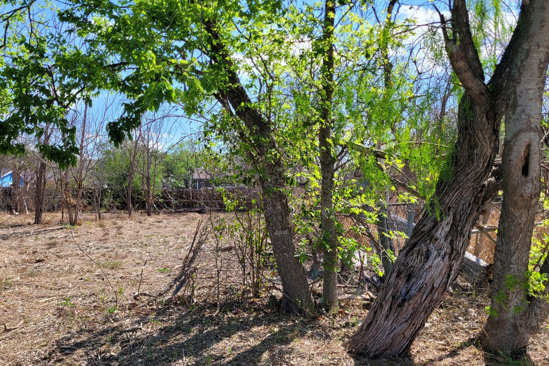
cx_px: 265
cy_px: 199
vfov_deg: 42.3
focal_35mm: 31
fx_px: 473
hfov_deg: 60.3
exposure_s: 1/1632
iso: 40
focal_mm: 5.4
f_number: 1.8
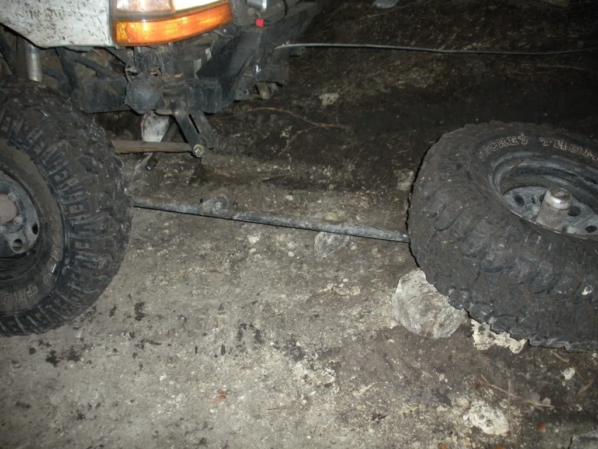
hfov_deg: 52.6
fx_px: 605
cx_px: 299
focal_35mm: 35
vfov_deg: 40.7
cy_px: 224
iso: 415
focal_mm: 6.3
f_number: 3.5
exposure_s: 1/60
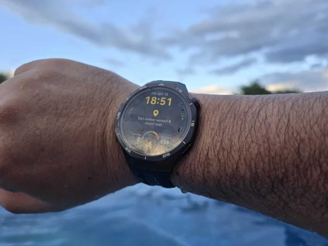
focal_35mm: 23
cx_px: 164
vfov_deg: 58.9
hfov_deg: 73.9
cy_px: 123
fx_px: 218
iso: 20
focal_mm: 6.3
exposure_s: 1/180
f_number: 1.7
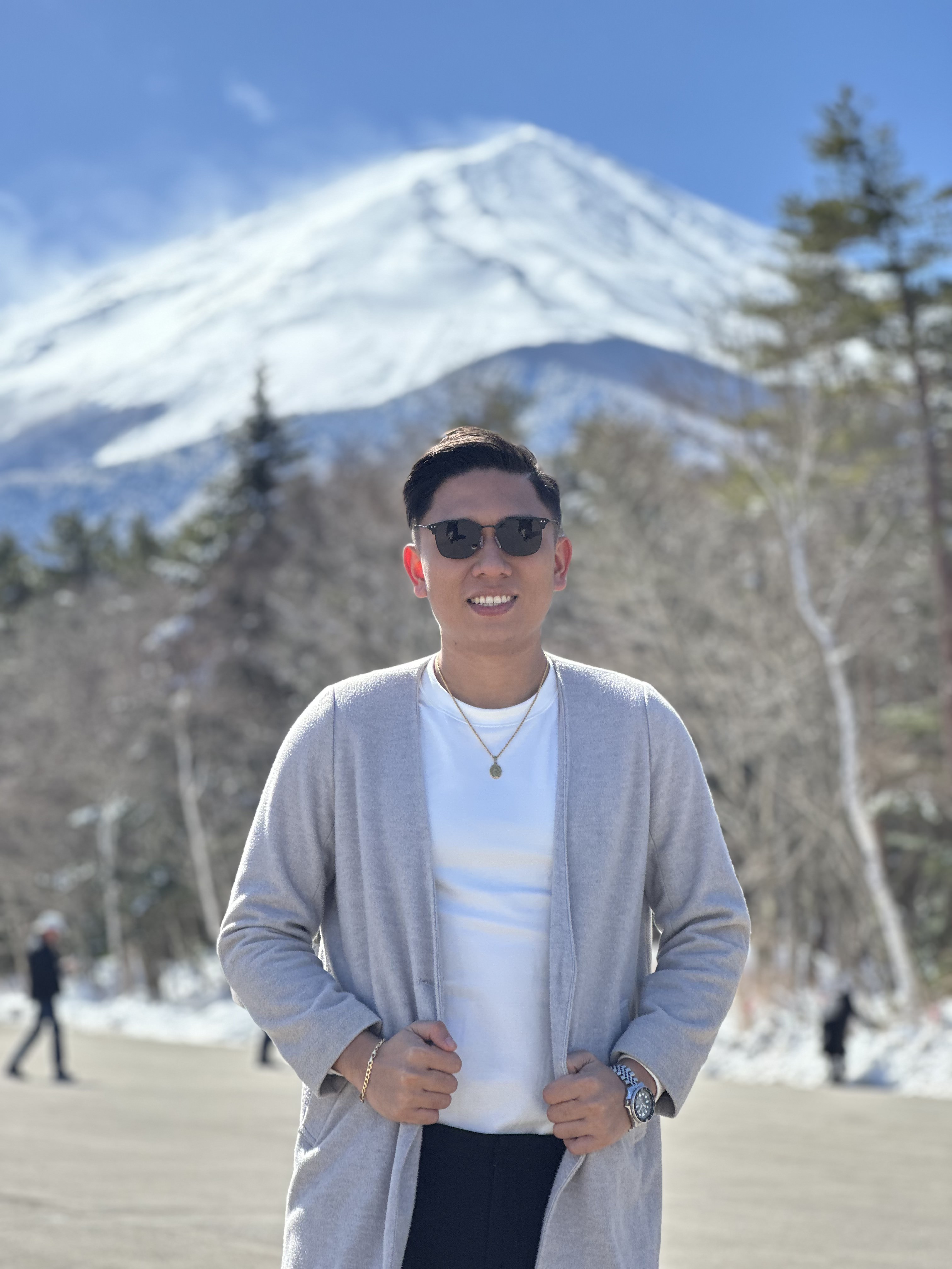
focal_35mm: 77
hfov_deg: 19.1
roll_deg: +0.1
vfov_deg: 25.3
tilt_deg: +10.3
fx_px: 2824
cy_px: 634
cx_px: 476
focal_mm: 9
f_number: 2.8
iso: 32
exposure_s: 1/544
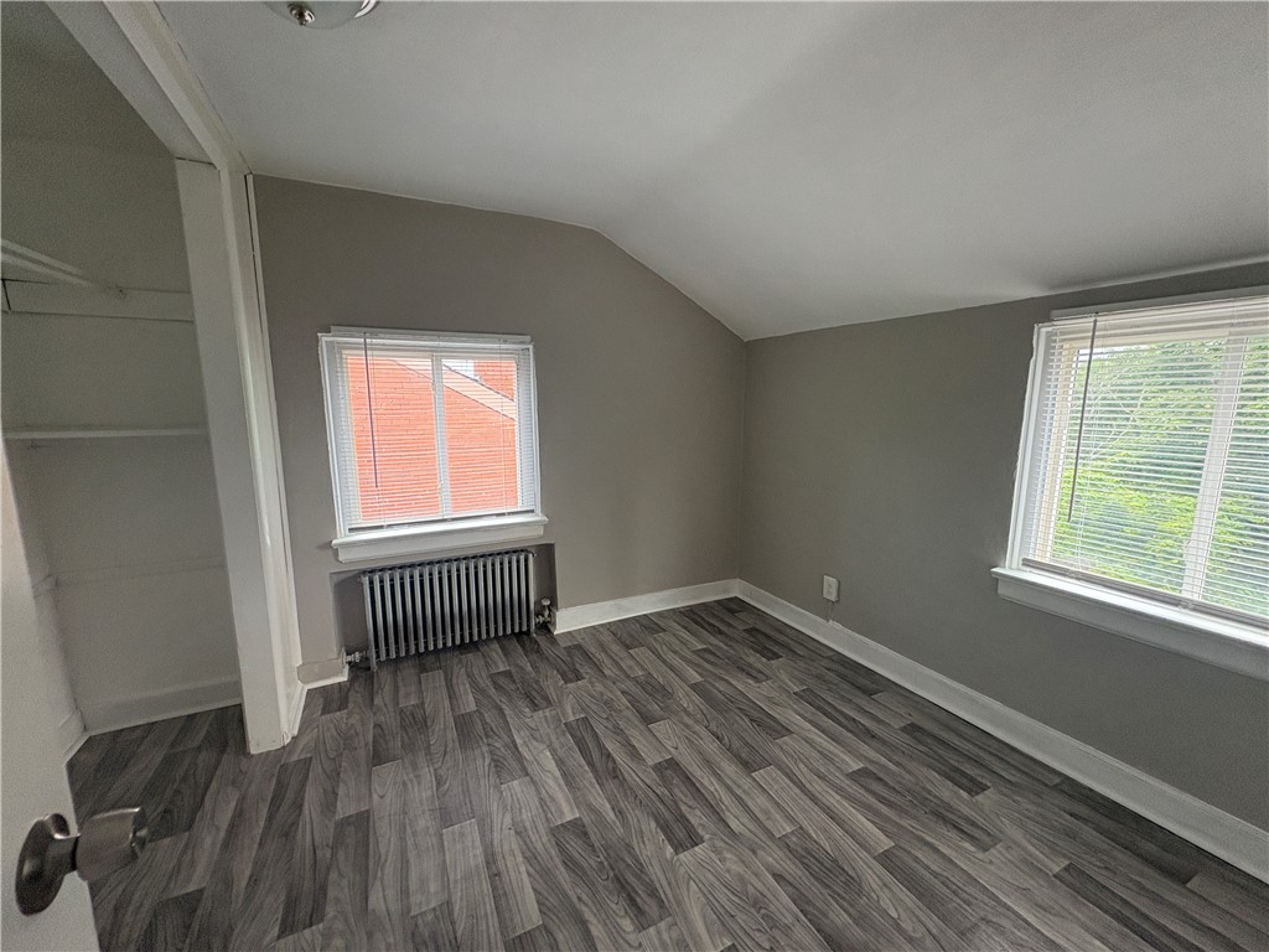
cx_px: 634
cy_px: 476
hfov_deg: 102.1
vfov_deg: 85.7
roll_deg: -0.5
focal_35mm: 14
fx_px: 513
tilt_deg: -8.5
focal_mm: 2.22
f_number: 2.2
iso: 200
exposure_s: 1/99
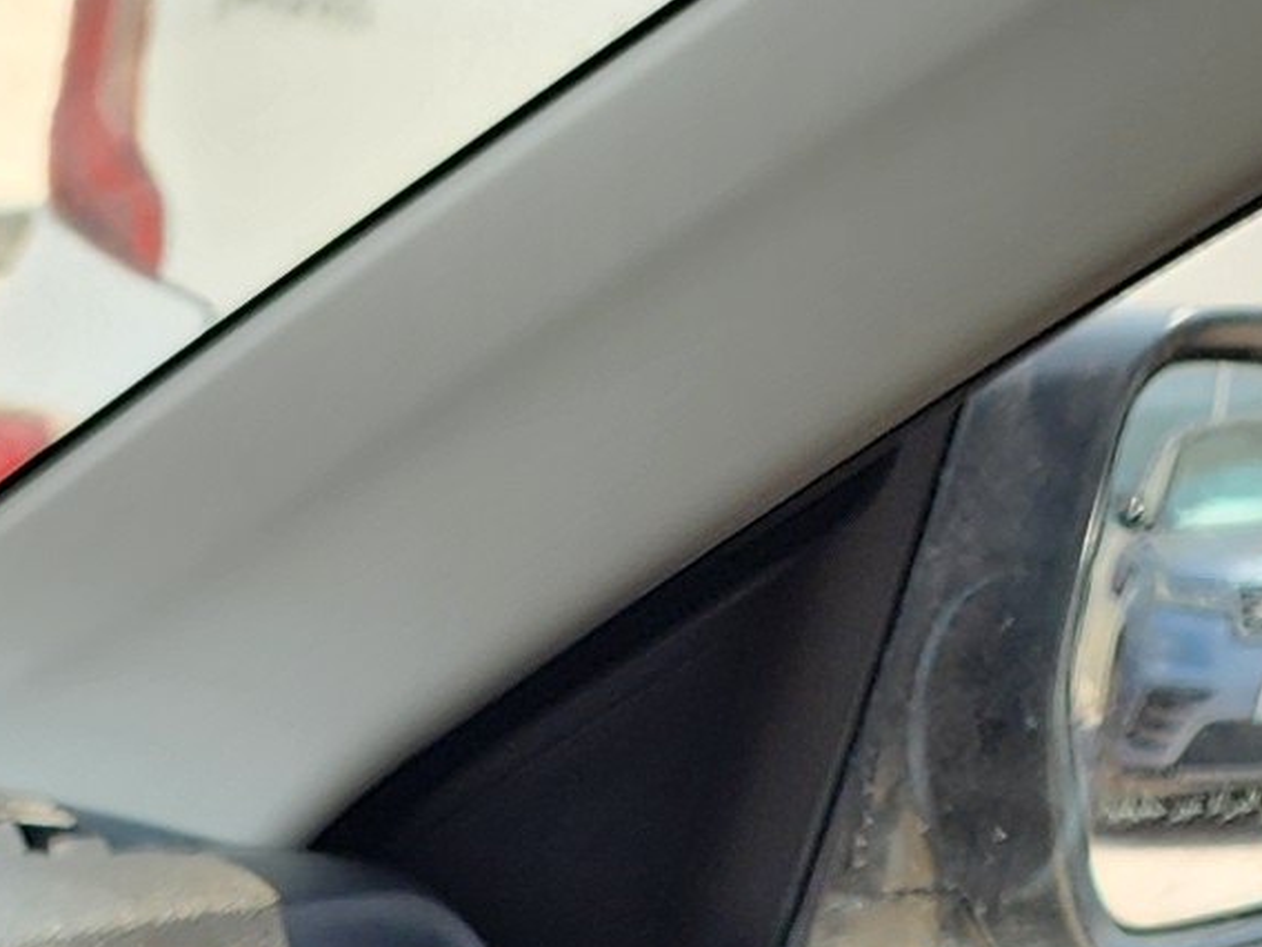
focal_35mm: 162
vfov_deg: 7.5
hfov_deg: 11.2
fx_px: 5906
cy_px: 3241
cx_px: -1131
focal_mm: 6.4
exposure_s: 1/148
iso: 12
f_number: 1.8
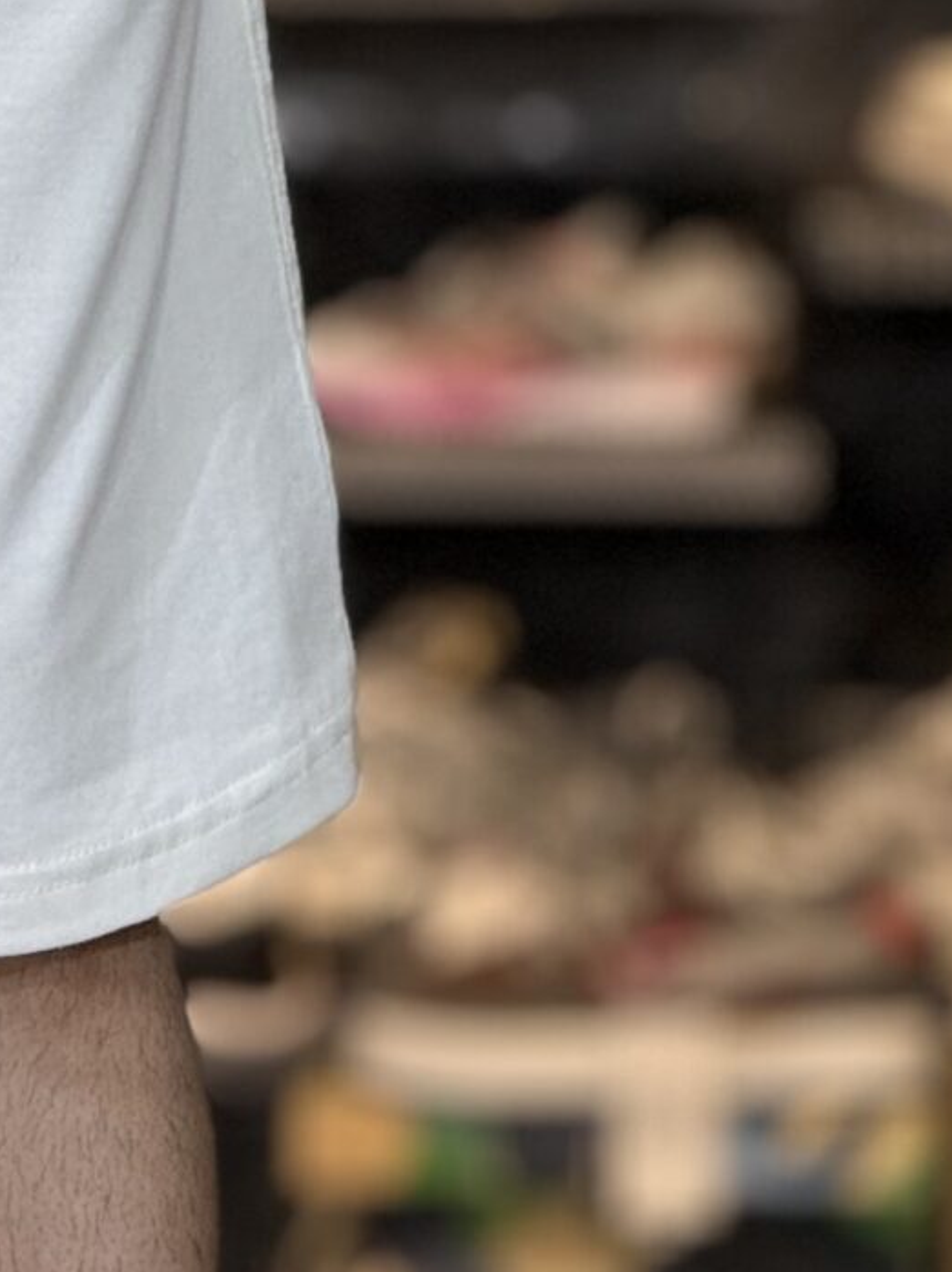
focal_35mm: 441
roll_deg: -0.3
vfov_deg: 4.5
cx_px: -547
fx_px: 16186
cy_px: 489
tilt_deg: -4.9
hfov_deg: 3.4
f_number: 2.8
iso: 100
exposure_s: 1/100
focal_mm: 15.66
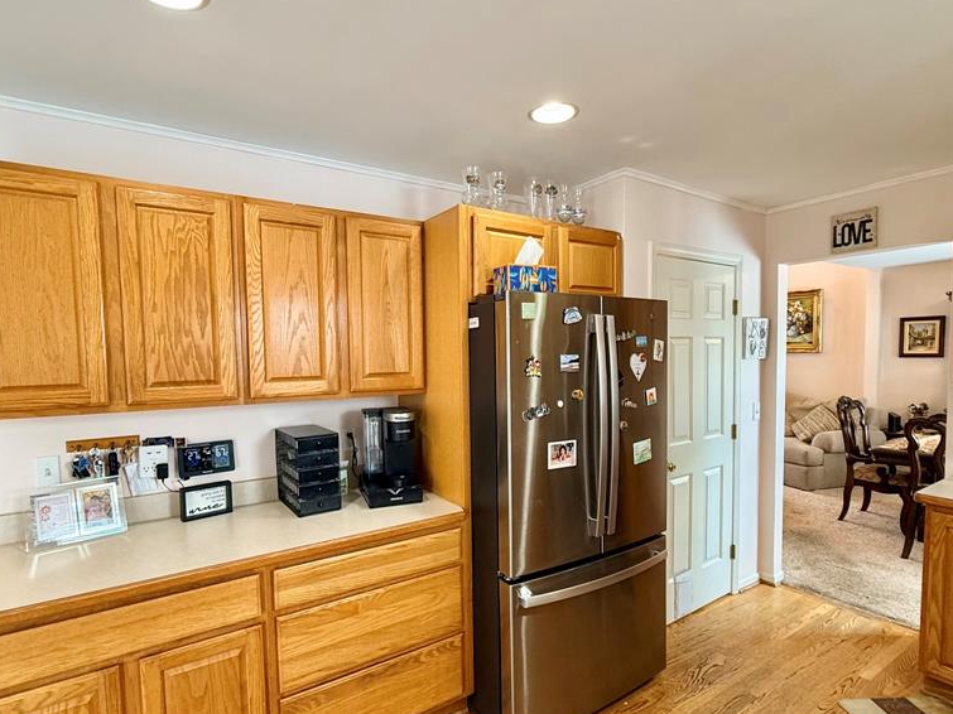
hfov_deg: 84.7
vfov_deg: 68.6
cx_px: 471
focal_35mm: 19
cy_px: 385
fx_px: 523
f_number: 2.2
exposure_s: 1/60
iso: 200
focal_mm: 2.22
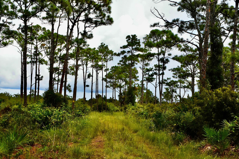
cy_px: 80
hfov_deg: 41.1
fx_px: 319
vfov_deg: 28.1
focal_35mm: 48
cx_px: 120
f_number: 16
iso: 6400
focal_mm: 32
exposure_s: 1/1000
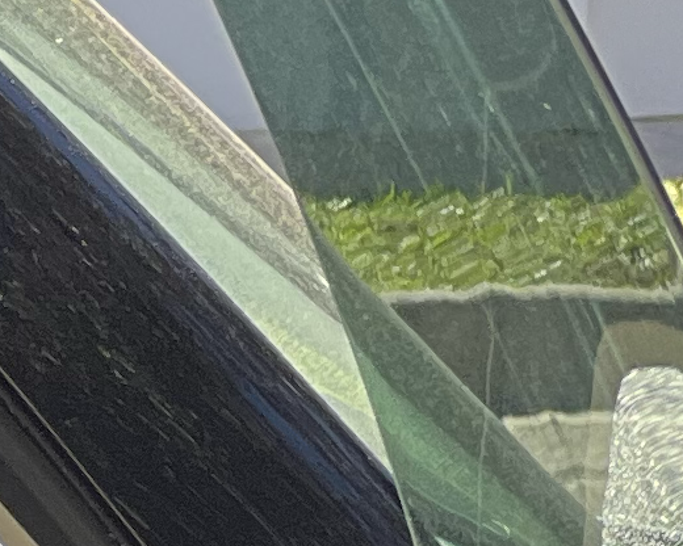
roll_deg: +1.2
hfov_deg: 3.3
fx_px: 11785
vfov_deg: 2.6
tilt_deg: -9.5
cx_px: -1373
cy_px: 1529
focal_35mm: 583
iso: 25
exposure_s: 1/121
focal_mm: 9
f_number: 2.8
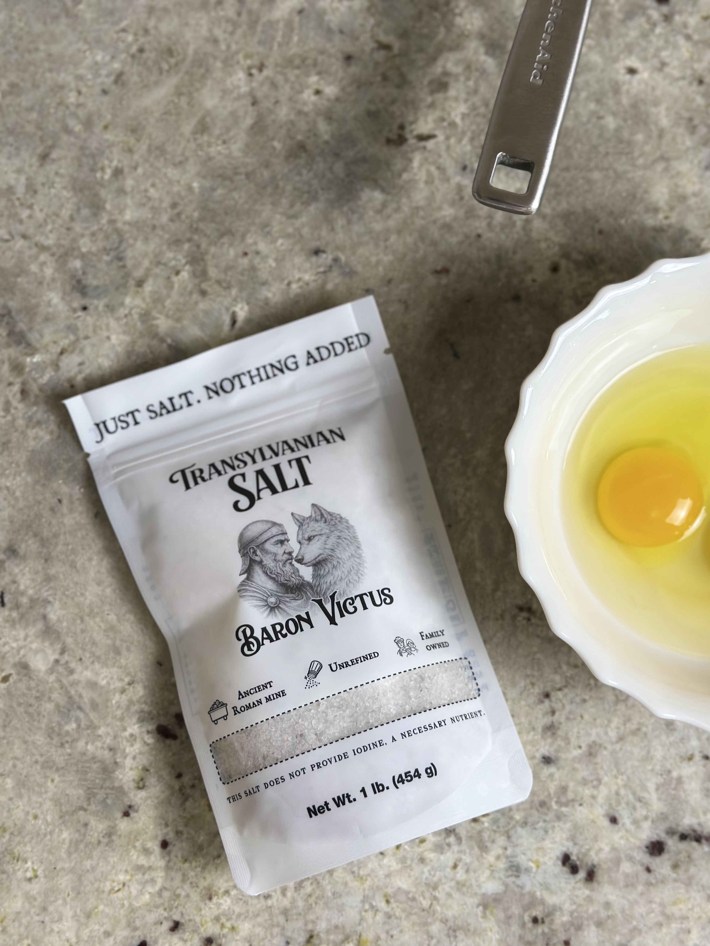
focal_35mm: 48
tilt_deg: -82.4
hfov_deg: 30.3
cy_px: 473
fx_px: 1313
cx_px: 355
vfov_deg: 39.7
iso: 80
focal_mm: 6.86
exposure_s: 1/129
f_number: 1.78
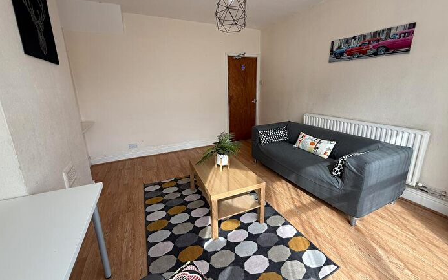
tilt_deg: -13.4
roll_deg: +1.0
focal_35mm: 15
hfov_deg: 101.5
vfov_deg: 74.6
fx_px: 183
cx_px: 224
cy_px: 128
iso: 64
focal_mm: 2.22
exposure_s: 1/99
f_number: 2.2
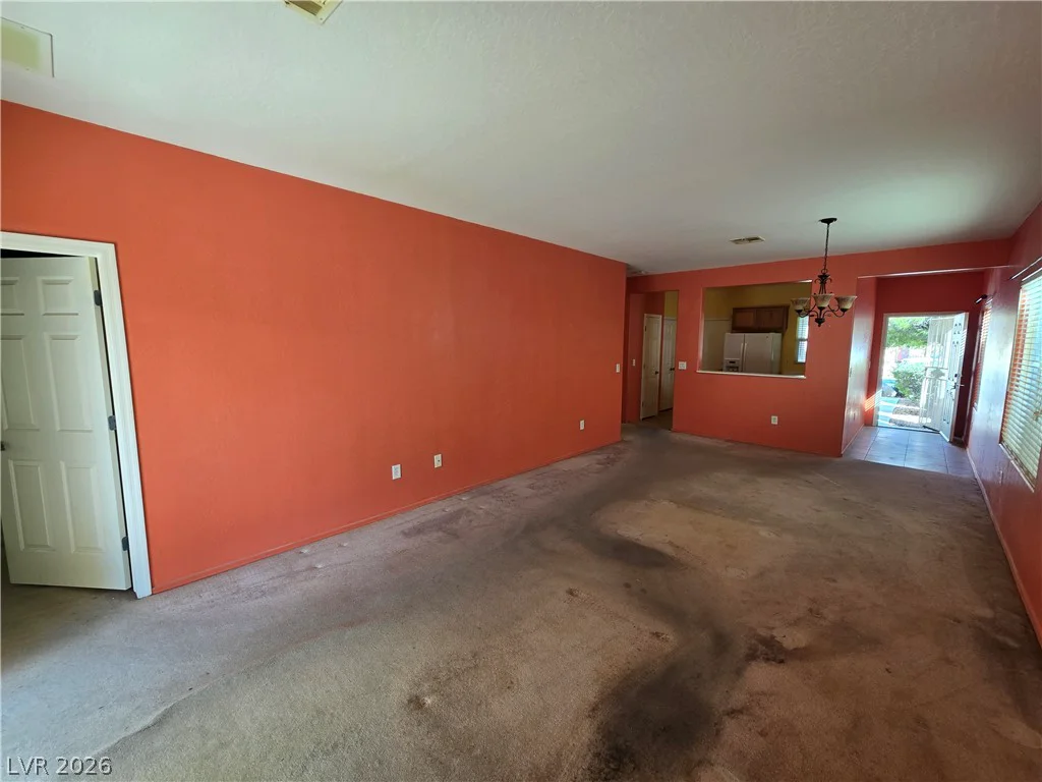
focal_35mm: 13
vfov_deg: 89.9
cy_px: 391
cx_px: 521
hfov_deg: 106.2
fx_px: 391
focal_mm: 2.2
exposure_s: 1/60
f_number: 2.2
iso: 50
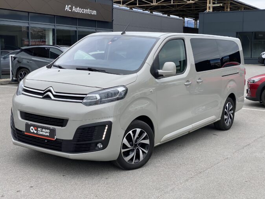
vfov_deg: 28.1
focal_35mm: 52
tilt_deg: -7.3
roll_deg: -0.8
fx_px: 398
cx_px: 132
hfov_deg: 36.8
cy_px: 100
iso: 20
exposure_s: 1/500
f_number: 2
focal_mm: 6
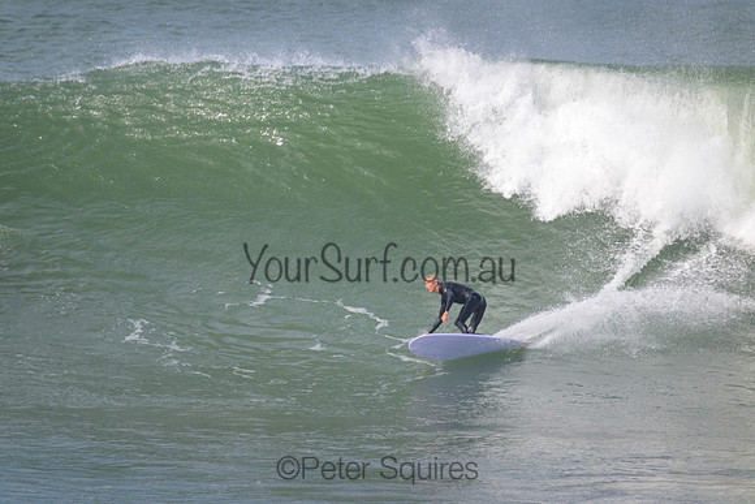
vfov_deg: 1.6
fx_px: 17682
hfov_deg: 2.4
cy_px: 238
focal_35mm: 843
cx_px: 361
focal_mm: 800
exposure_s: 1/2000
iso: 1100
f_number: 11
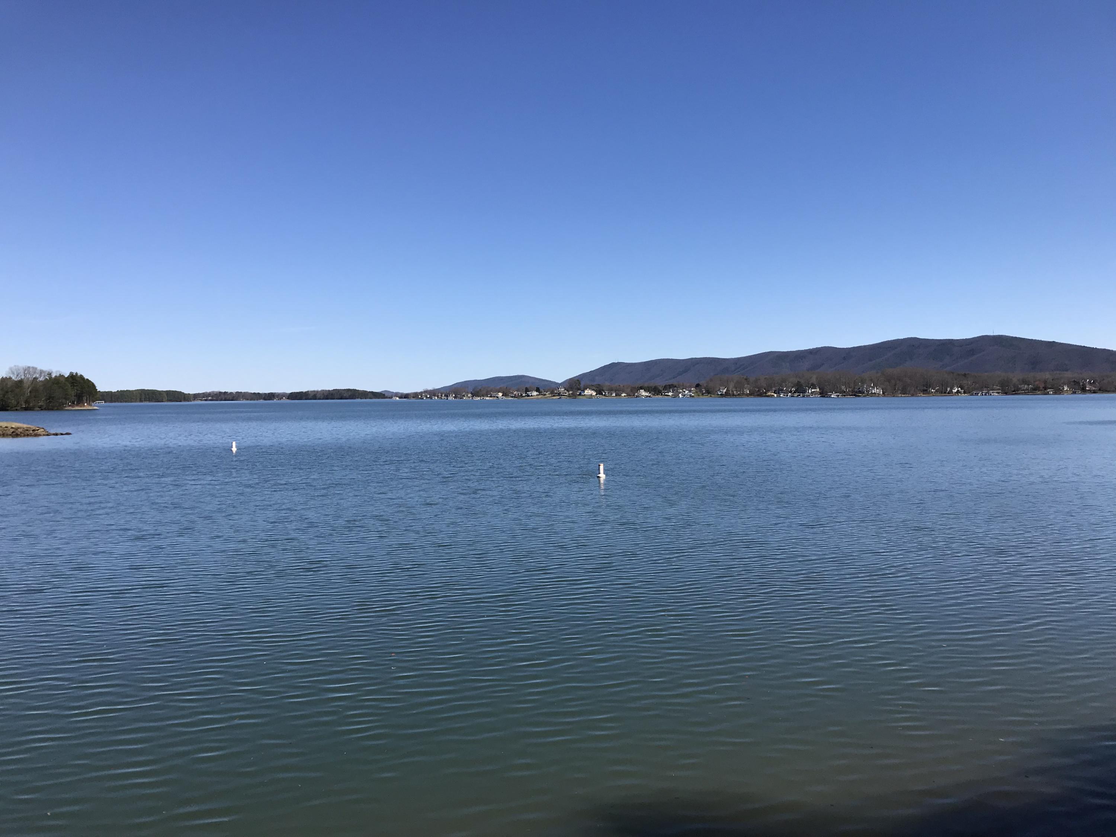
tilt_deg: -1.8
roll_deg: +0.2
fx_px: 903
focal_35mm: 28
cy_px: 418
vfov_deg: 49.7
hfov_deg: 63.4
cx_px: 558
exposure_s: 1/3195
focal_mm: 3.99
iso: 20
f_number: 1.8
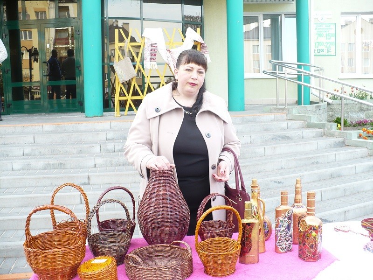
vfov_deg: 38.7
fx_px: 399
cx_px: 186
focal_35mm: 37
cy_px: 140
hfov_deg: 50.1
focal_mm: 6.1
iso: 100
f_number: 2.8
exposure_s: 1/60
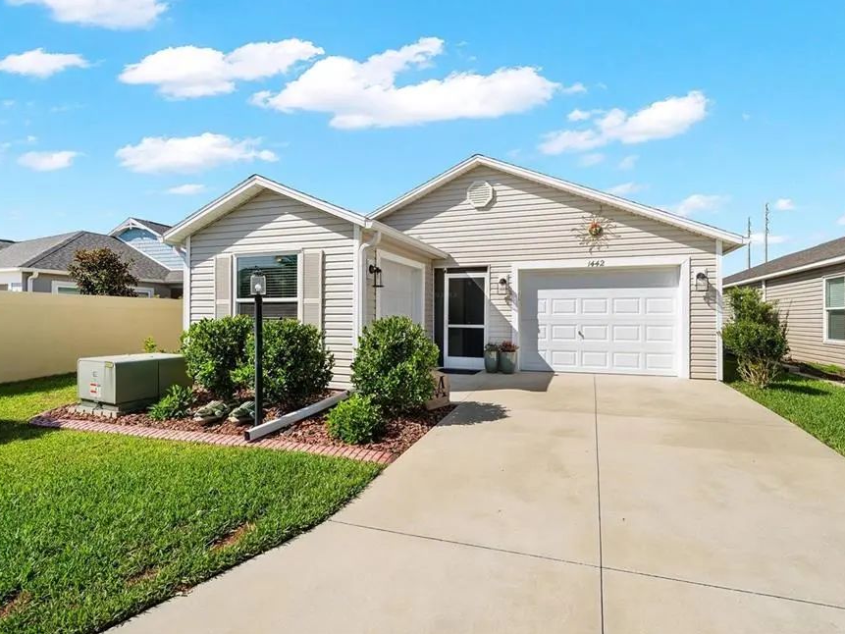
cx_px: 459
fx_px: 391
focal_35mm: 16
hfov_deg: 94.3
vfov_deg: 78.1
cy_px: 303
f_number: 8
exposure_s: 1/500
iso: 125
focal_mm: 14
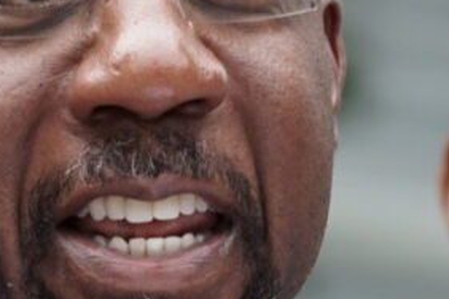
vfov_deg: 1.2
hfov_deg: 1.8
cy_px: 368
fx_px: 14192
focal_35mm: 1138
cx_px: 167
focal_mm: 209
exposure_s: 1/250
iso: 400
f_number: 5.6
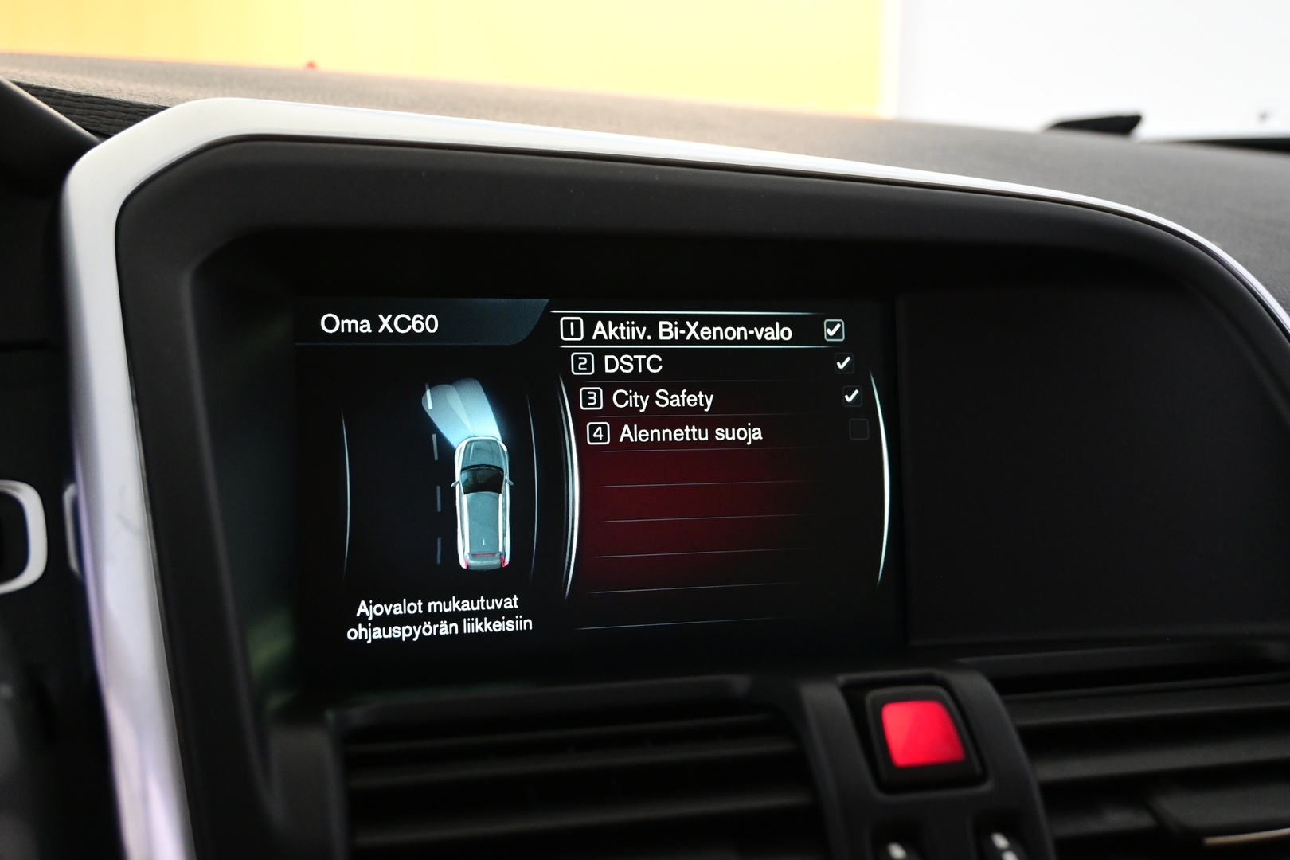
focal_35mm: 40
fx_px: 1424
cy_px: 430
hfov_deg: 48.7
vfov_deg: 33.6
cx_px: 645
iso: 1800
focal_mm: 26.5
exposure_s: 1/40
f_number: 4.5
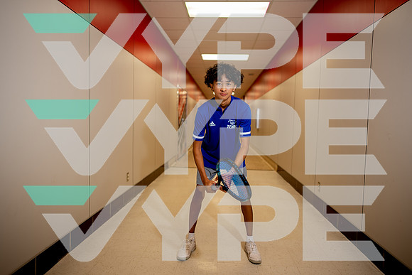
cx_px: 206
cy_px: 138
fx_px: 275
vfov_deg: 53.2
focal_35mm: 24
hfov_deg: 73.7
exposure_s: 1/125
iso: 40
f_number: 1.4
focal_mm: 24
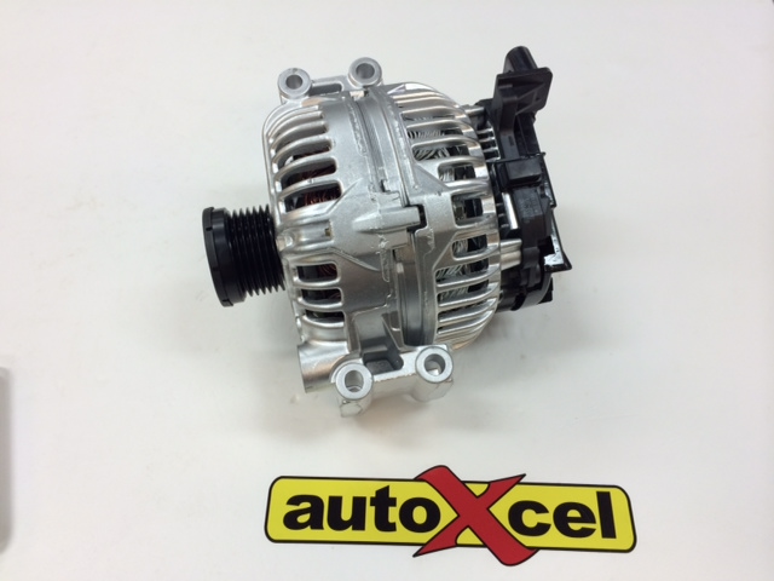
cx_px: 387
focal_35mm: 30
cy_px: 290
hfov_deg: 60.0
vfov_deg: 46.8
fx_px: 671
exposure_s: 1/33
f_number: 2.2
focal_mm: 4.12
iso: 40
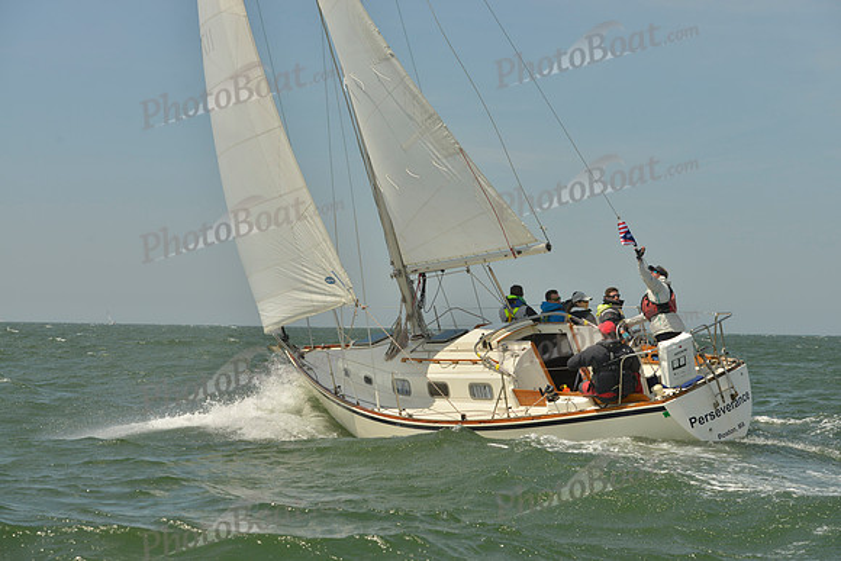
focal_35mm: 70
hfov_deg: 28.8
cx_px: 420
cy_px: 280
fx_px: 1636
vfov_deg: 19.5
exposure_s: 1/1250
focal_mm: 70
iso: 200
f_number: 8
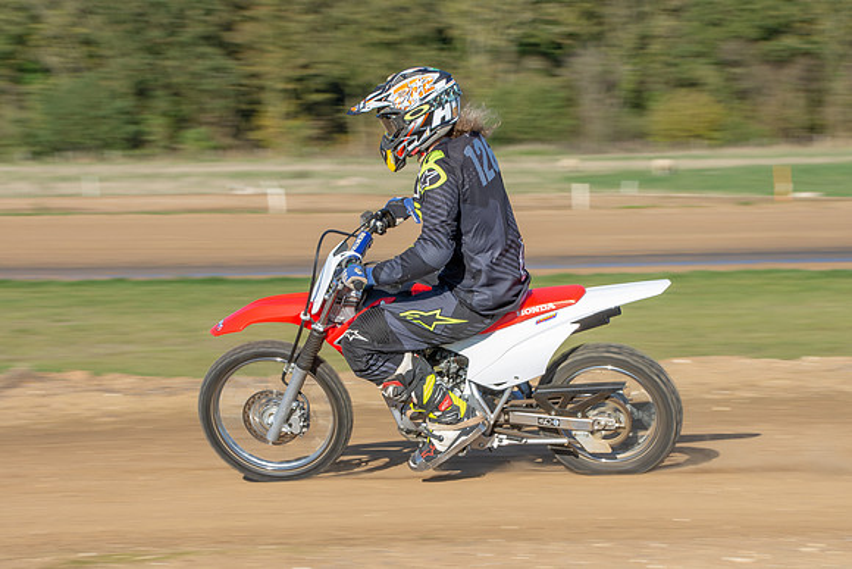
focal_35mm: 165
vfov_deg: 8.3
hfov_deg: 12.5
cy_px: 240
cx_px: 437
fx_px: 3901
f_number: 10
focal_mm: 92
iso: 200
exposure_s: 1/160
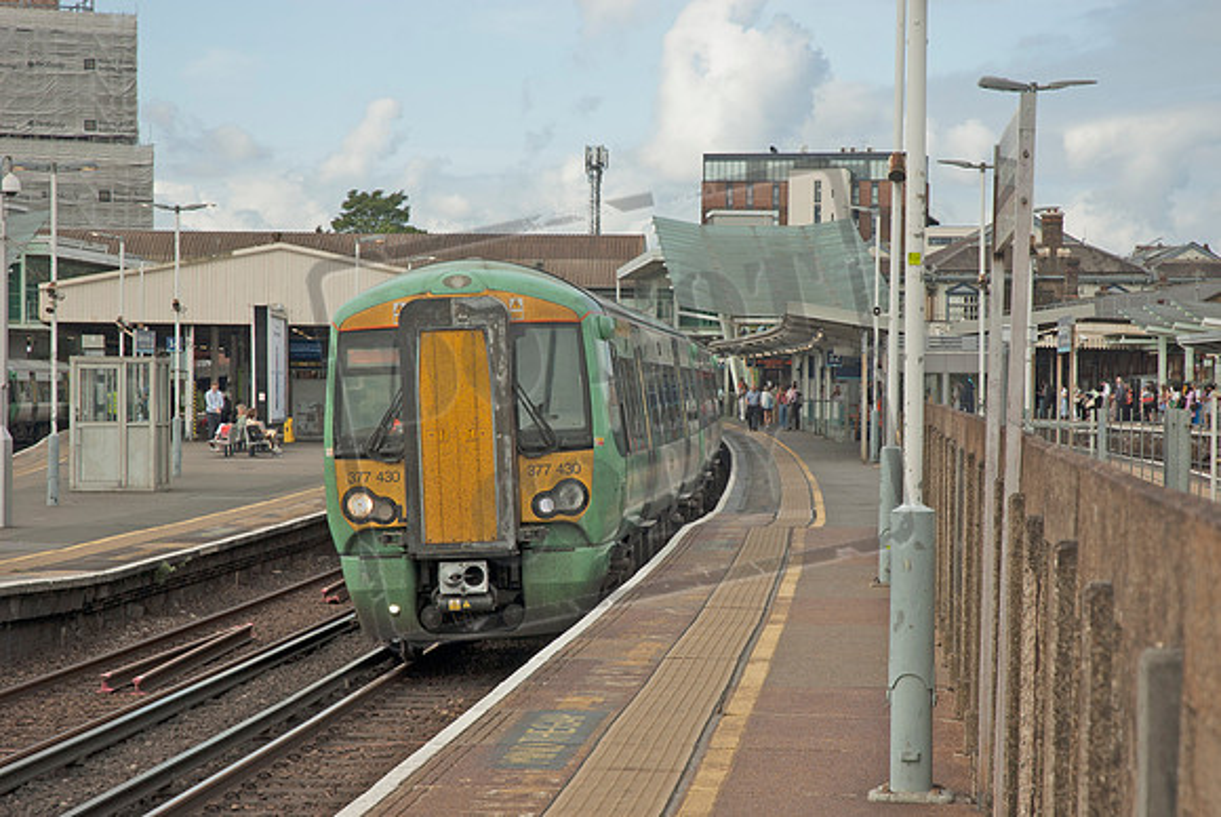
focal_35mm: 93
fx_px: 3157
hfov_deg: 21.9
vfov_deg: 14.7
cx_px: 610
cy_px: 408
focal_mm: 62
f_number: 5.6
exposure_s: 1/500
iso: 200
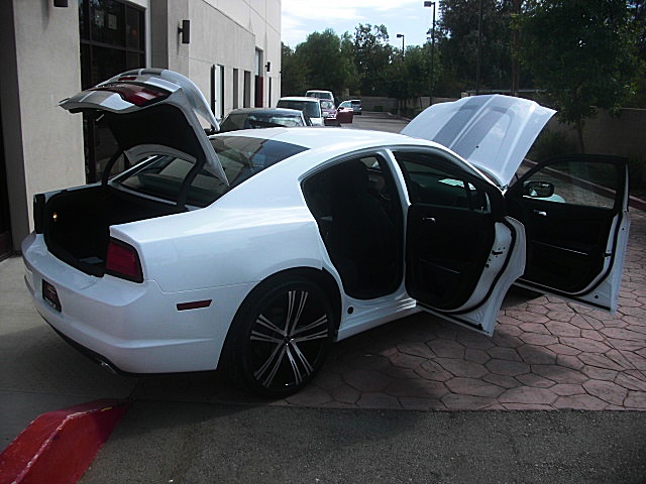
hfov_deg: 51.4
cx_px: 323
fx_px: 672
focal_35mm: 36
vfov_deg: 39.7
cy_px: 242
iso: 50
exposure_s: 1/800
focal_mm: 6.3
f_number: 2.8
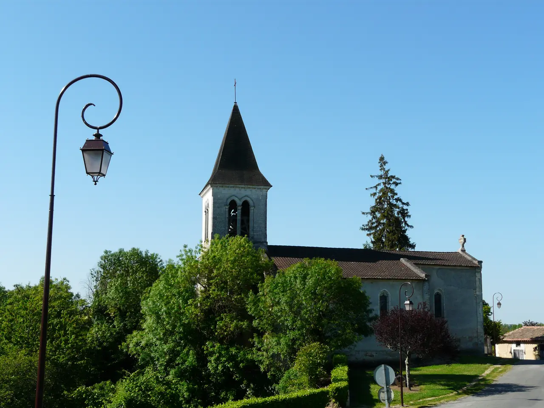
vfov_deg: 28.6
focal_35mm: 51
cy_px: 204
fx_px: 801
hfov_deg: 37.5
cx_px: 272
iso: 100
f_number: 5.6
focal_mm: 8.3
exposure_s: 1/400
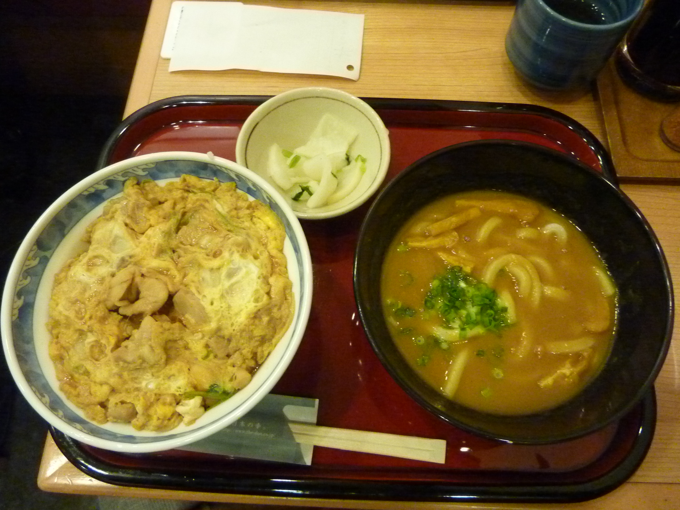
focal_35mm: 25
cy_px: 255
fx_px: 491
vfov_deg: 54.9
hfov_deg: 69.4
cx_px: 340
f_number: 3.3
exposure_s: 1/30
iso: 800
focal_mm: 4.1
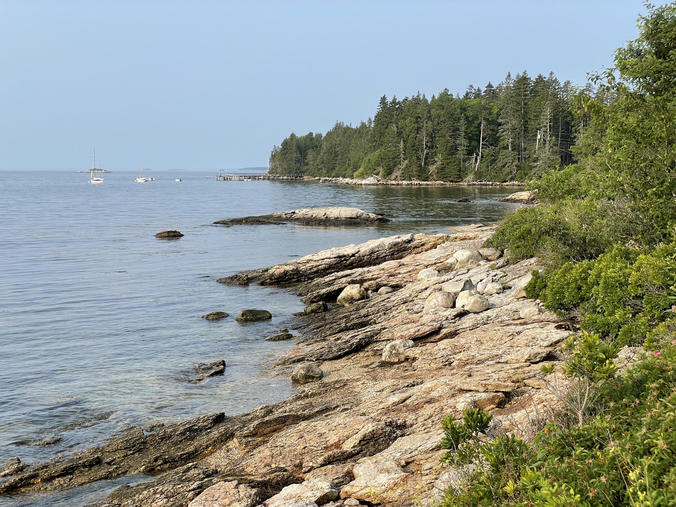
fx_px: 1015
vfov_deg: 28.0
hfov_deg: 36.8
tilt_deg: -5.2
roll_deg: -0.1
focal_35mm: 52
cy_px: 254
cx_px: 338
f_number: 2
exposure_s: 1/1043
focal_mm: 6
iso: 25
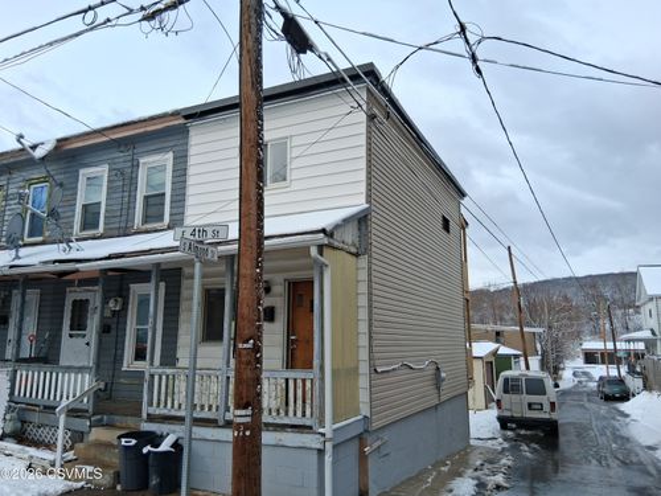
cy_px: 248
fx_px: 496
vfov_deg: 53.1
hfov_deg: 67.3
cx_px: 330
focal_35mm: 26
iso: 25
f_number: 1.8
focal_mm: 3.98
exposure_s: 1/681
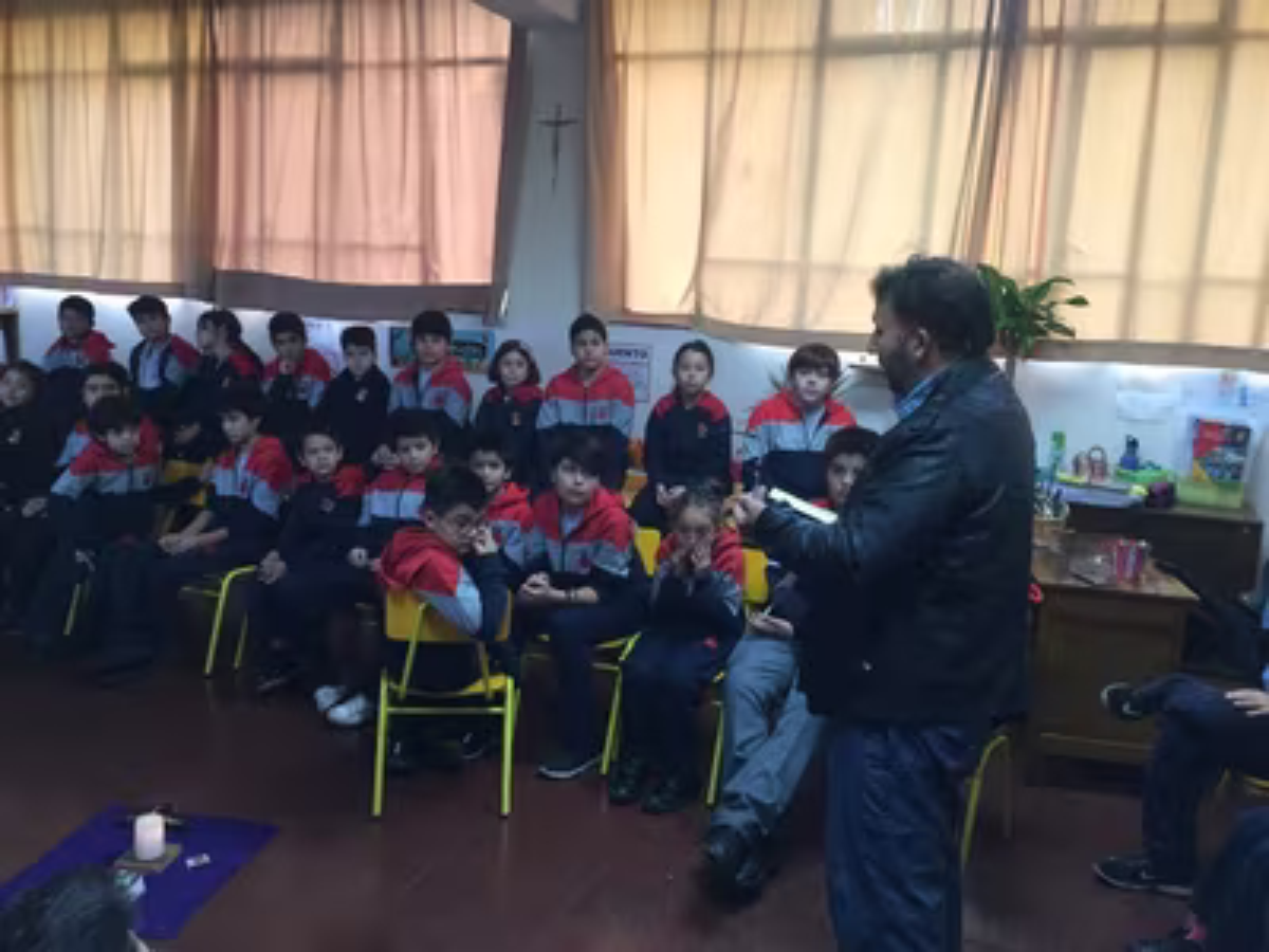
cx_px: 634
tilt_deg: -9.6
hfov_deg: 61.7
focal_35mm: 29
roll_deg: -3.6
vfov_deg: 48.2
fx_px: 1063
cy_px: 476
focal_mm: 4.15
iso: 80
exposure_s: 1/33
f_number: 2.2
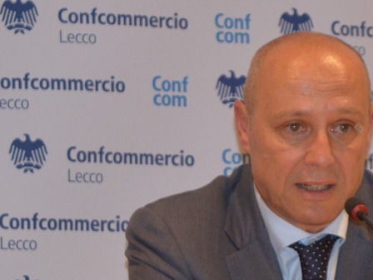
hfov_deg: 8.7
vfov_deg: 6.6
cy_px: 191
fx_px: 2439
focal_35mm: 226
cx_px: 280
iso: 1400
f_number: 5.6
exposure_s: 1/60
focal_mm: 55
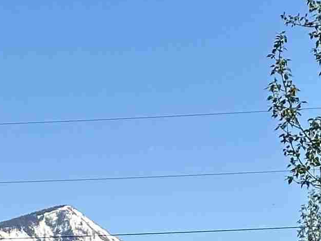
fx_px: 2199
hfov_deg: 8.3
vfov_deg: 6.2
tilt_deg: +4.3
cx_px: 135
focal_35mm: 237
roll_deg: +0.1
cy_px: 303
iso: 64
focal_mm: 6.86
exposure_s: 1/2732
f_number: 1.78
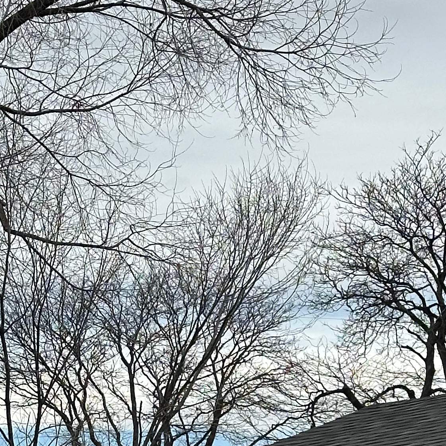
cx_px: 556
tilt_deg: +4.7
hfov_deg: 11.2
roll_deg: -2.2
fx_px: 2216
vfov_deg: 11.2
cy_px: 562
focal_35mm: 152
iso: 64
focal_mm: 6.86
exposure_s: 1/3597
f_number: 1.78
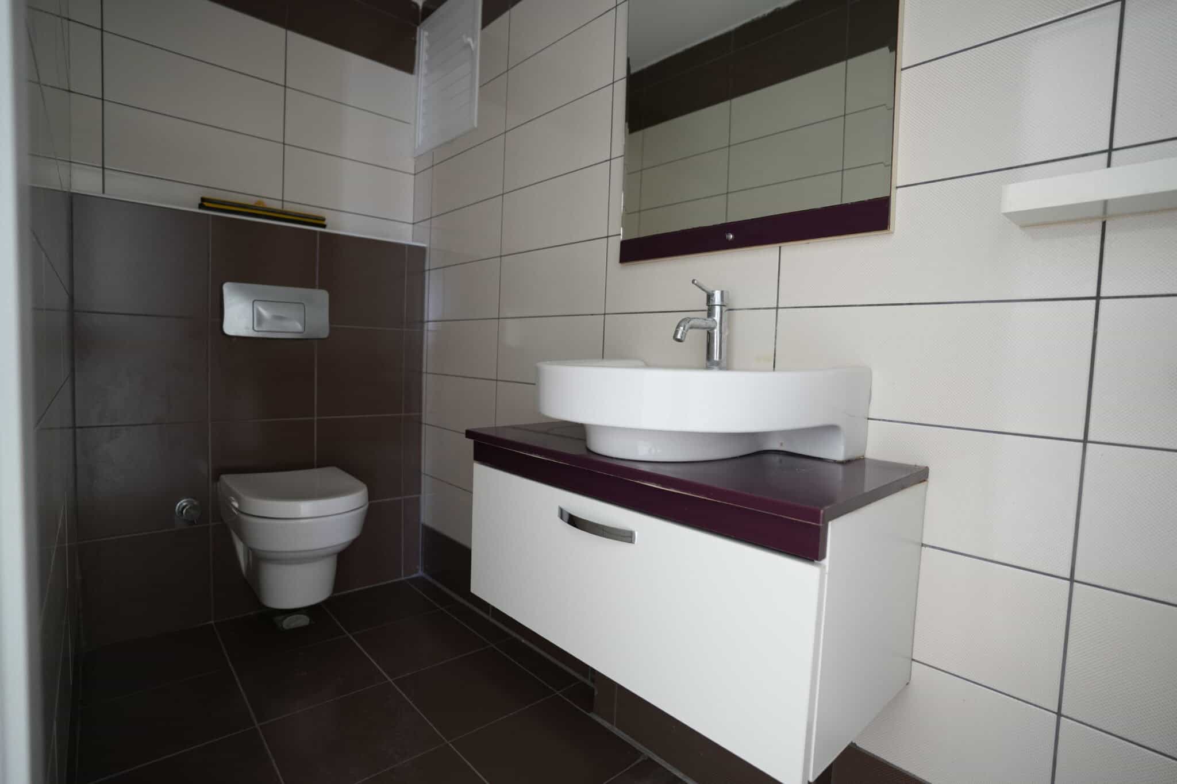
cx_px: 588
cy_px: 392
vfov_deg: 70.4
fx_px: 556
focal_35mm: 17
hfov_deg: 93.3
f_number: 2.8
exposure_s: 1/30
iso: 500
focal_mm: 17
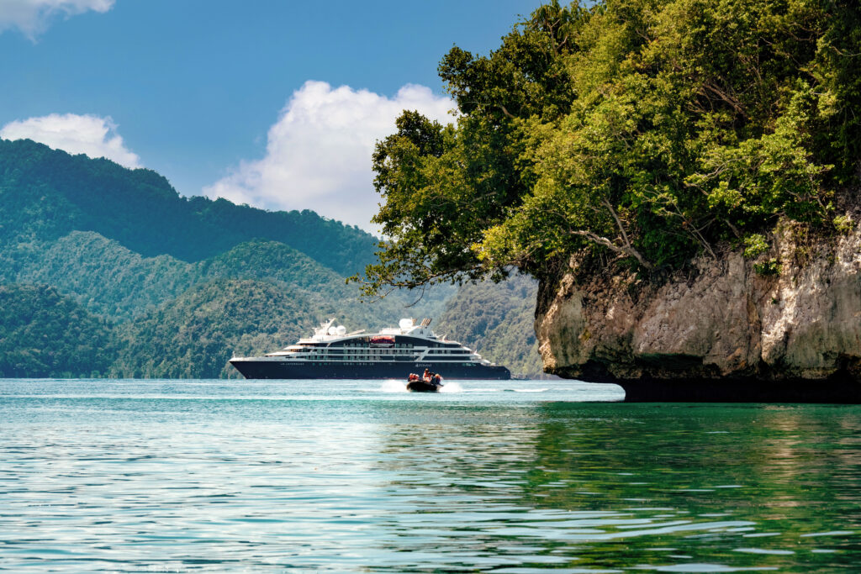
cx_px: 430
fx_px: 4425
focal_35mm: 185
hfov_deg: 11.1
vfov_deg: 7.4
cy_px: 287
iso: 500
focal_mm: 185
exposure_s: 1/500
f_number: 16
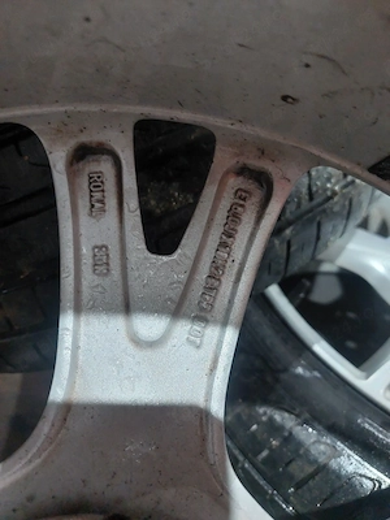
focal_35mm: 25
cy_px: 260
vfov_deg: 69.4
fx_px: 376
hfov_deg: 54.9
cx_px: 195
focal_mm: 5.23
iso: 400
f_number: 1.8
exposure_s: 1/33
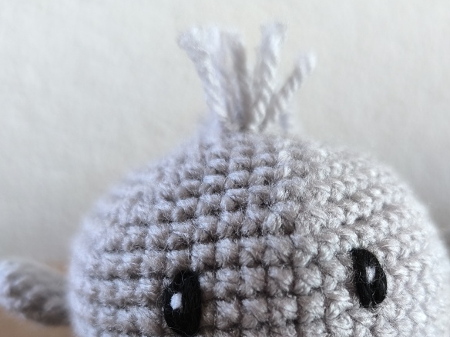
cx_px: 269
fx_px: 546
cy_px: 291
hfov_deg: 44.6
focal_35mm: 42
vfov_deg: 32.9
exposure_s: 1/25
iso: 1000
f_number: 1.65
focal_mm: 6.14
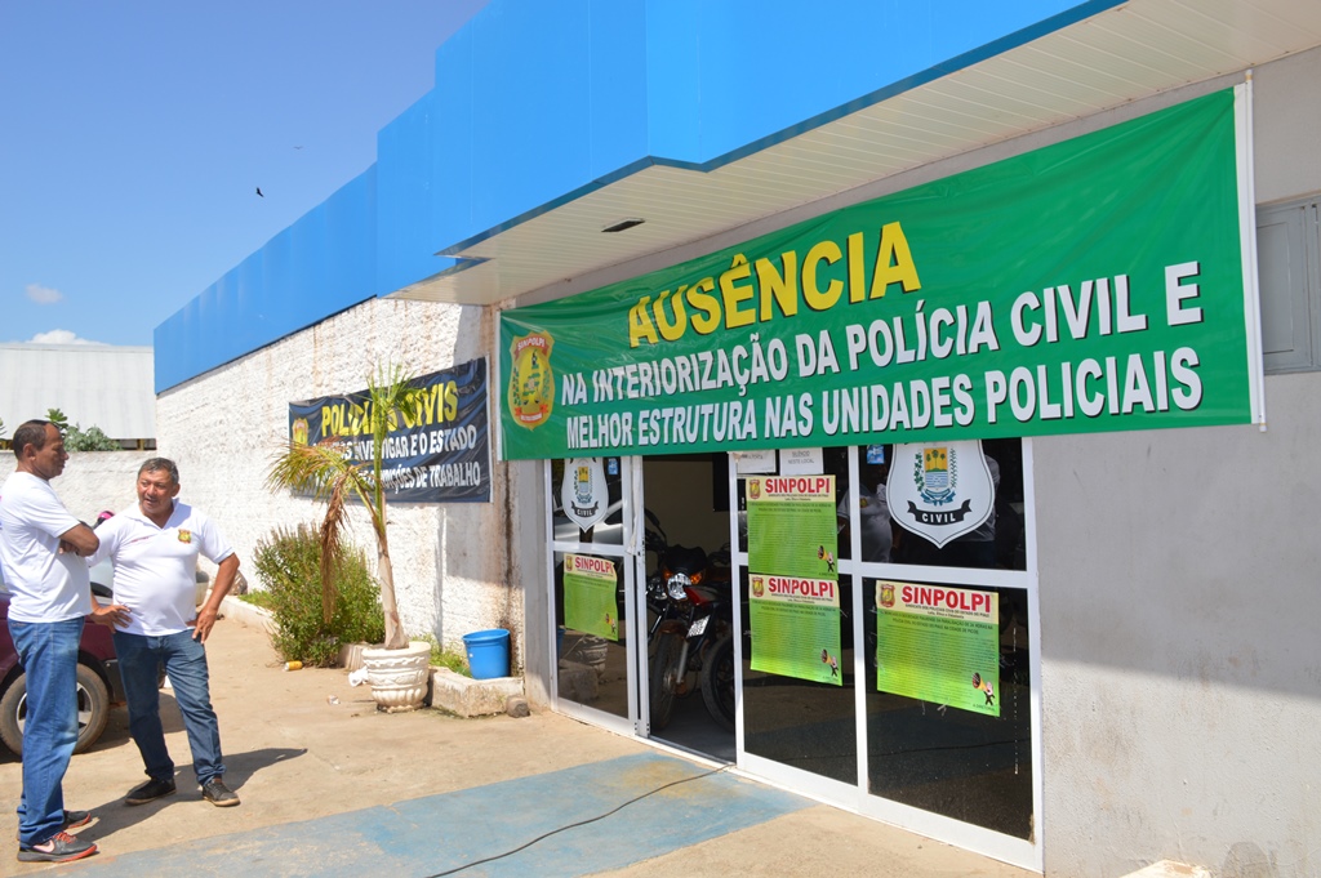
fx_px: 1100
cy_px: 439
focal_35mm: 30
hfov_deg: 62.0
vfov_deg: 43.5
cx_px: 660
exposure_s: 1/200
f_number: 9
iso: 100
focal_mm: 20
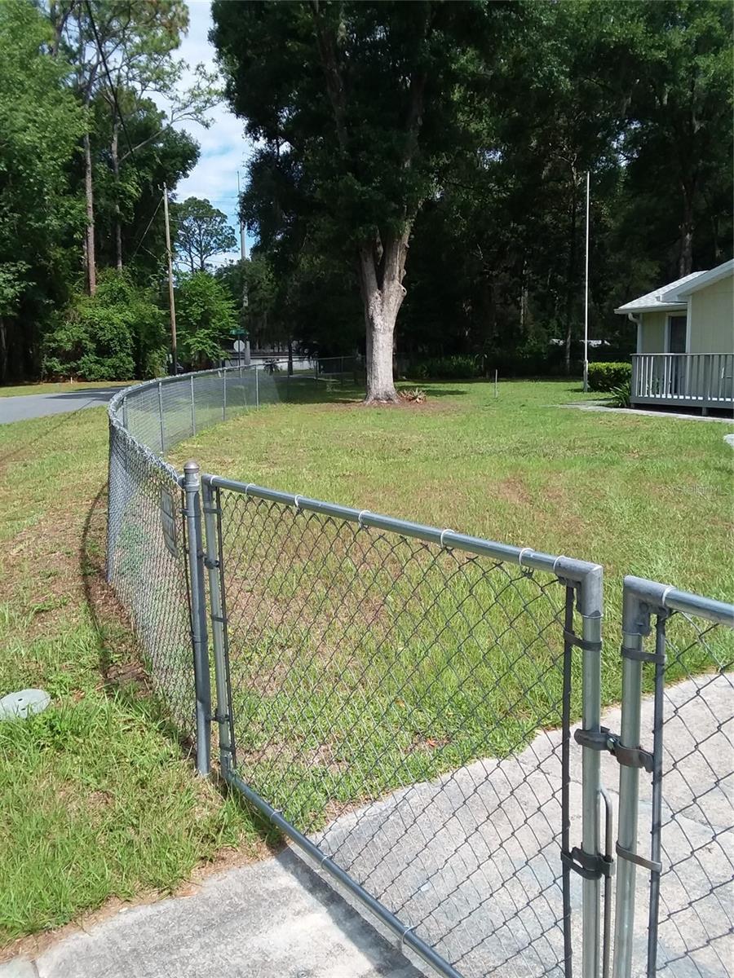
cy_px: 489
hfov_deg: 48.2
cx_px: 367
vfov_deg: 61.7
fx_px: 820
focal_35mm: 29
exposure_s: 1/1063
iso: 40
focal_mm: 2.47
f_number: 1.9
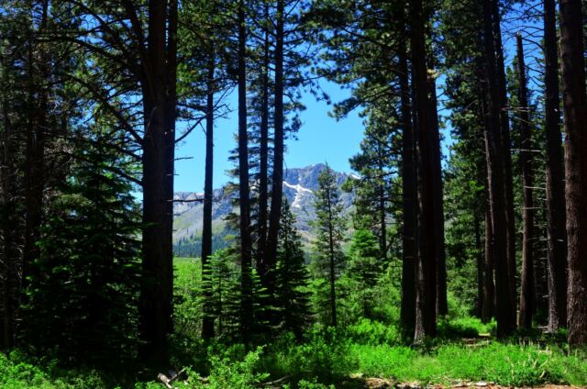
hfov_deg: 53.2
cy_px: 194
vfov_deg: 36.7
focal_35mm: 36
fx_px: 586
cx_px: 294
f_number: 16
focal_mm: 24
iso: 200
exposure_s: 1/60
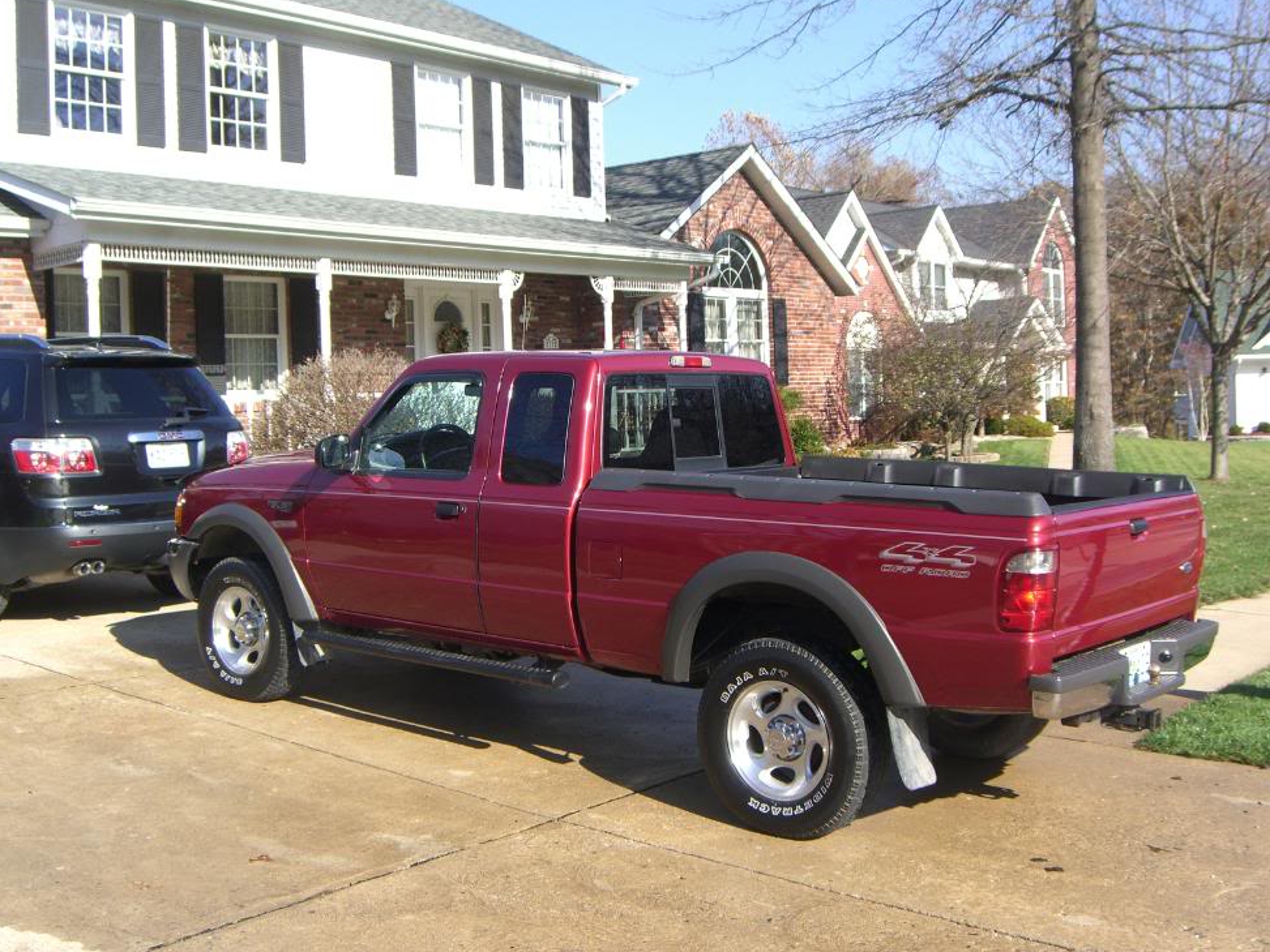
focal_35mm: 40
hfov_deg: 46.8
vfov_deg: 36.0
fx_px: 1468
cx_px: 624
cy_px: 473
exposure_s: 1/320
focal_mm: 7.9
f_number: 4
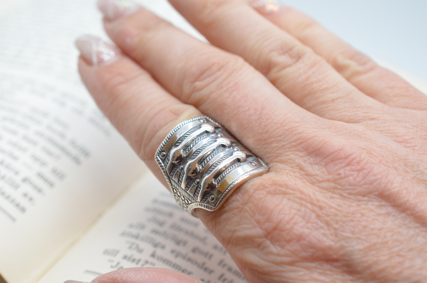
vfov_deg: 22.5
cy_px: 142
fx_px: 710
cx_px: 214
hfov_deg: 33.5
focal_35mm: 60
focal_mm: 40
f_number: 6.3
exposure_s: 1/800
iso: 4000
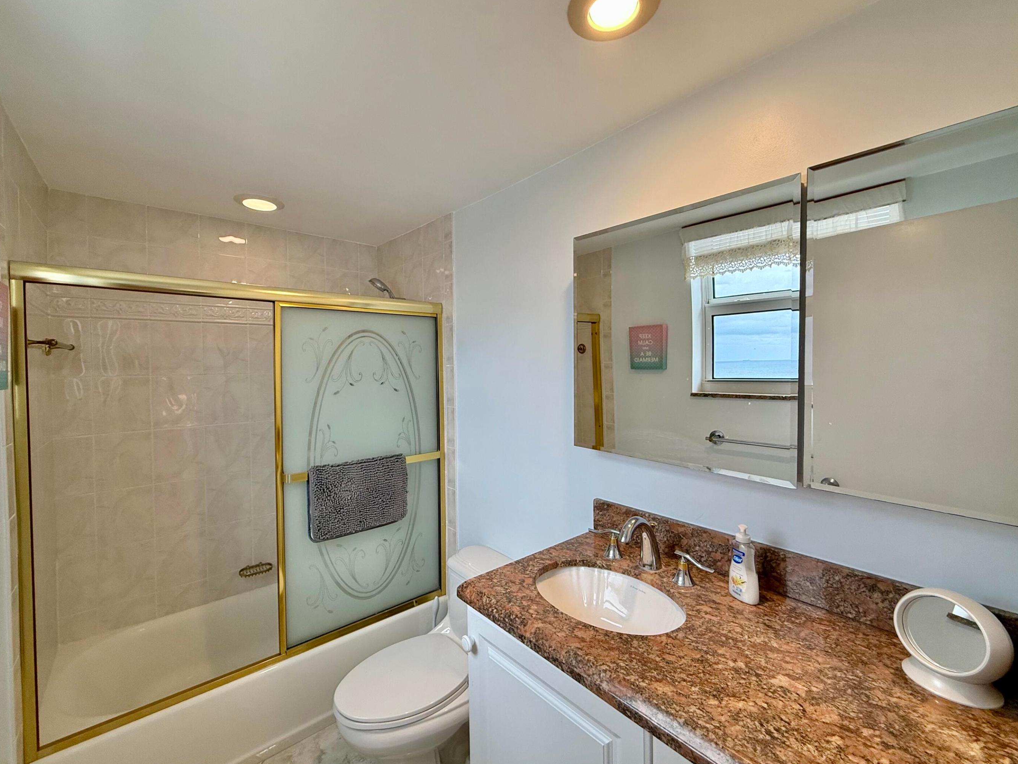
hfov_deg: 98.1
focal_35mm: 15
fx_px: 441
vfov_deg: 81.7
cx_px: 492
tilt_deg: +0.4
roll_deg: +1.1
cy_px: 372
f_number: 2.2
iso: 100
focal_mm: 2.22
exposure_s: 1/120
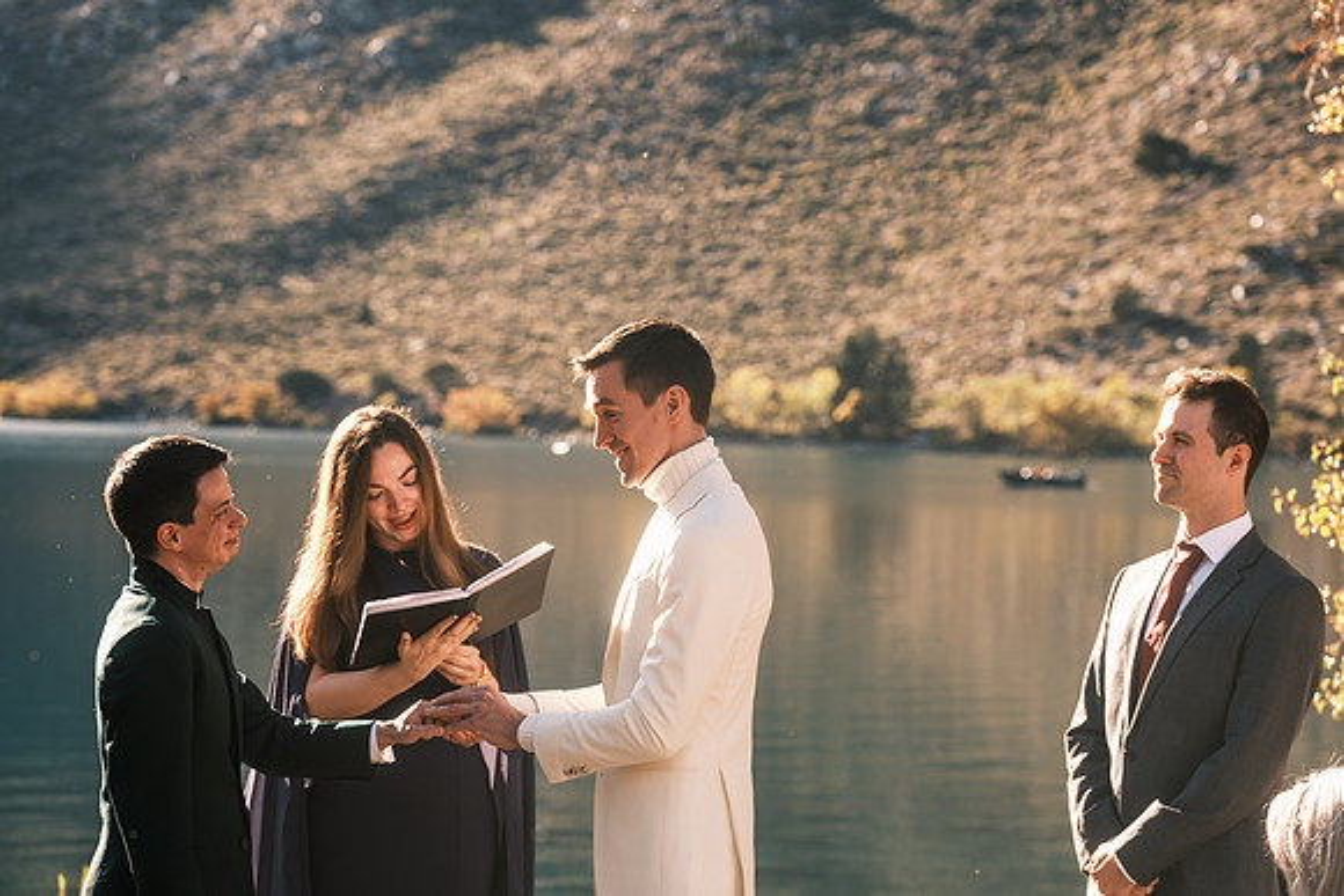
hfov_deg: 20.6
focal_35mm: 99
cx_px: 672
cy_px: 448
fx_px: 3697
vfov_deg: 13.8
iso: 200
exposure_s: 1/340
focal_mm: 66
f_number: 3.6
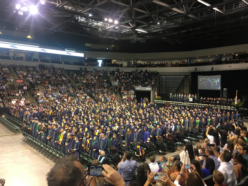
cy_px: 93
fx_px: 208
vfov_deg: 48.2
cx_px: 124
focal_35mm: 29
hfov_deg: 61.7
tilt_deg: -2.6
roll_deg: +0.4
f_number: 2.2
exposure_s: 1/30
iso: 80
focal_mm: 4.15
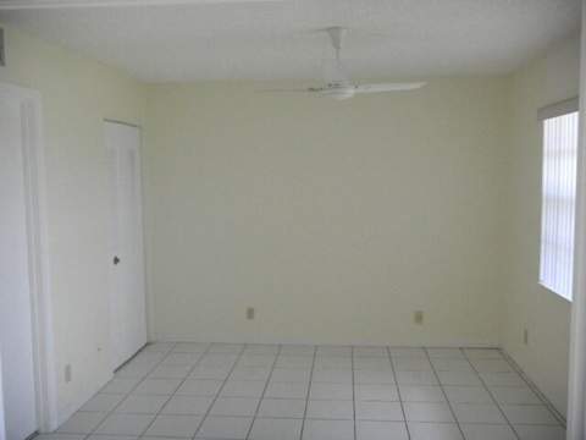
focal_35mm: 35
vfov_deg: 40.7
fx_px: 593
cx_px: 293
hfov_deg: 52.6
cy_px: 220
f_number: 3.6
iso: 124
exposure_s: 1/30
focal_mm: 6.3
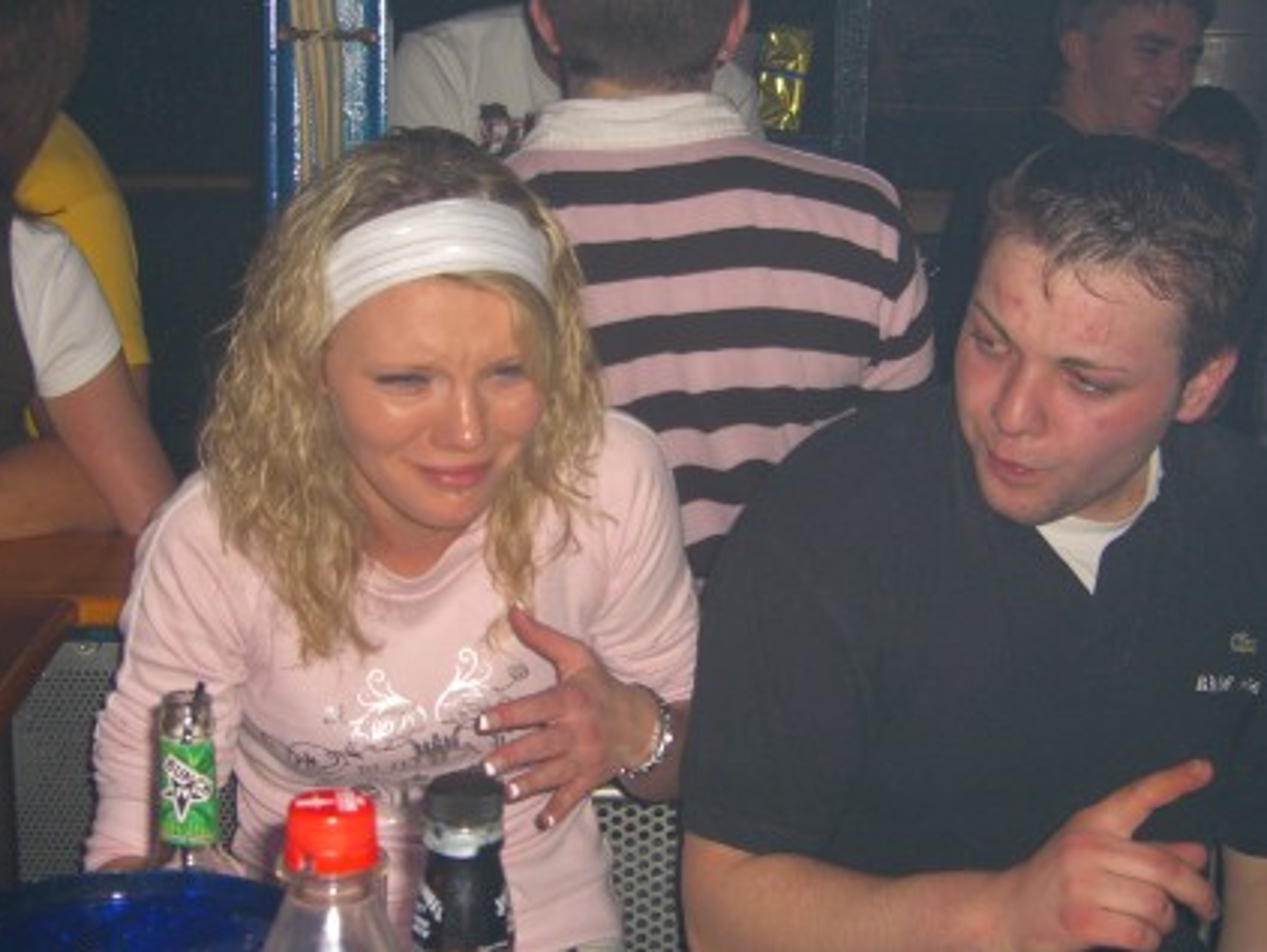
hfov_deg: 35.5
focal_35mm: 54
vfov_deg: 27.1
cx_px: 615
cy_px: 502
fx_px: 1978
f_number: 2.8
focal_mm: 7.9
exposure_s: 1/60
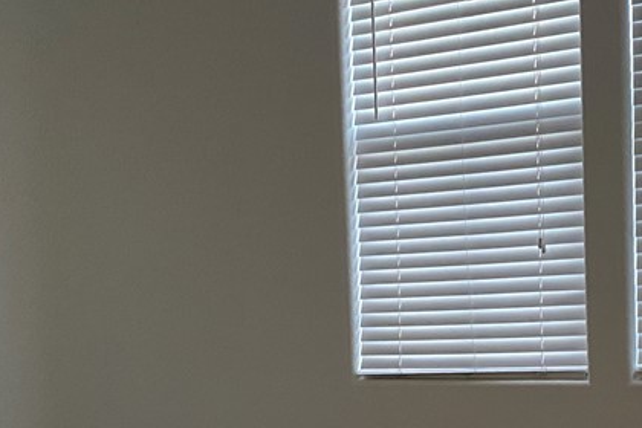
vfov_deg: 20.2
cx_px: 339
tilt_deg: -2.9
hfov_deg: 30.5
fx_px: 1177
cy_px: 379
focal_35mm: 66
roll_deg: +3.1
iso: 640
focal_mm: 4.25
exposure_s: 1/30
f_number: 1.8
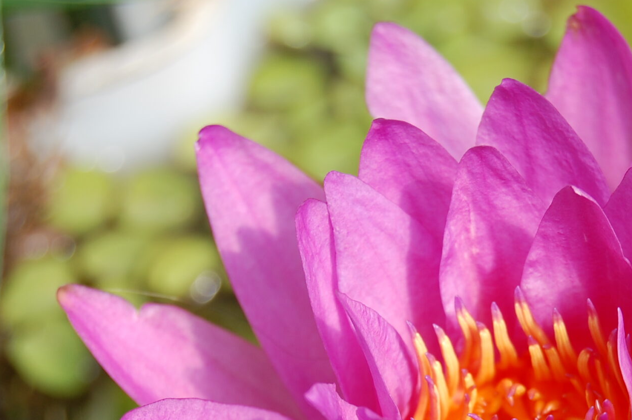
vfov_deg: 8.1
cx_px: 528
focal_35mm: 168
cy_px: 381
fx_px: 2947
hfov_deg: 12.2
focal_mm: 55
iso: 200
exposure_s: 1/250
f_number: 8
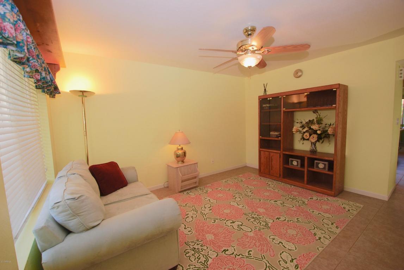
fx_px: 169
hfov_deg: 100.3
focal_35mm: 15
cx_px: 202
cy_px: 135
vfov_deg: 77.5
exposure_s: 1/60
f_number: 4
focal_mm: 10
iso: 200
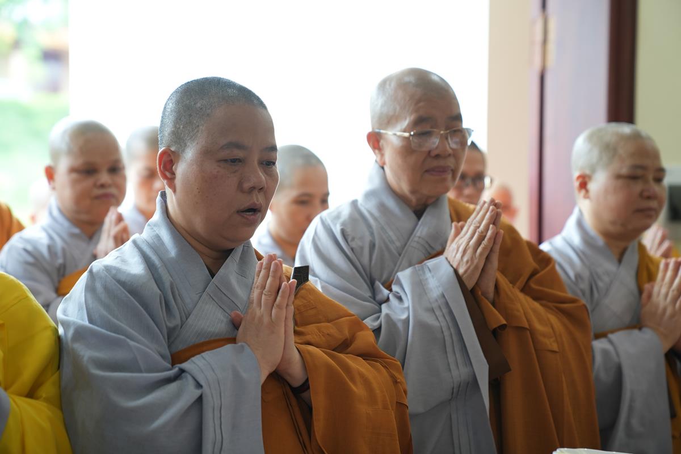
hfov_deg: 28.8
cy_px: 227
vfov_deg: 19.5
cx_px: 340
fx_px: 1324
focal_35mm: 70
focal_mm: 70
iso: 400
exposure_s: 1/80
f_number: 2.8
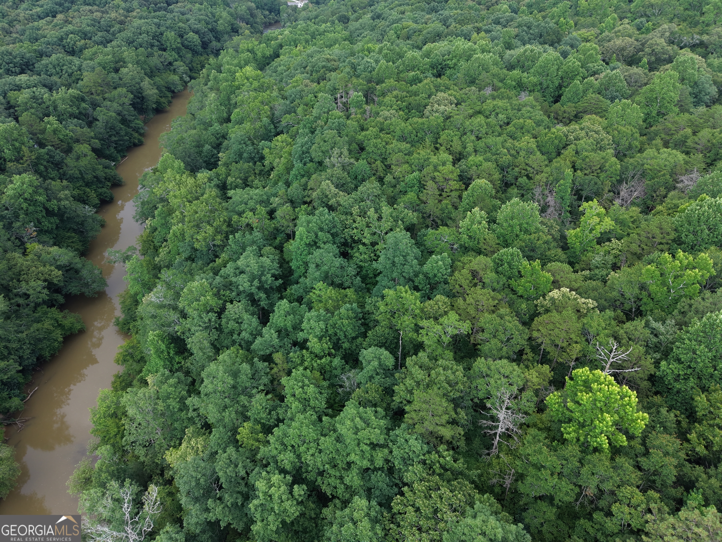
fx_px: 480
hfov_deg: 73.9
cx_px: 361
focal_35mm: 23
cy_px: 271
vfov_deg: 58.9
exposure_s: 1/500
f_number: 1.8
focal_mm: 8.67
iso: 100
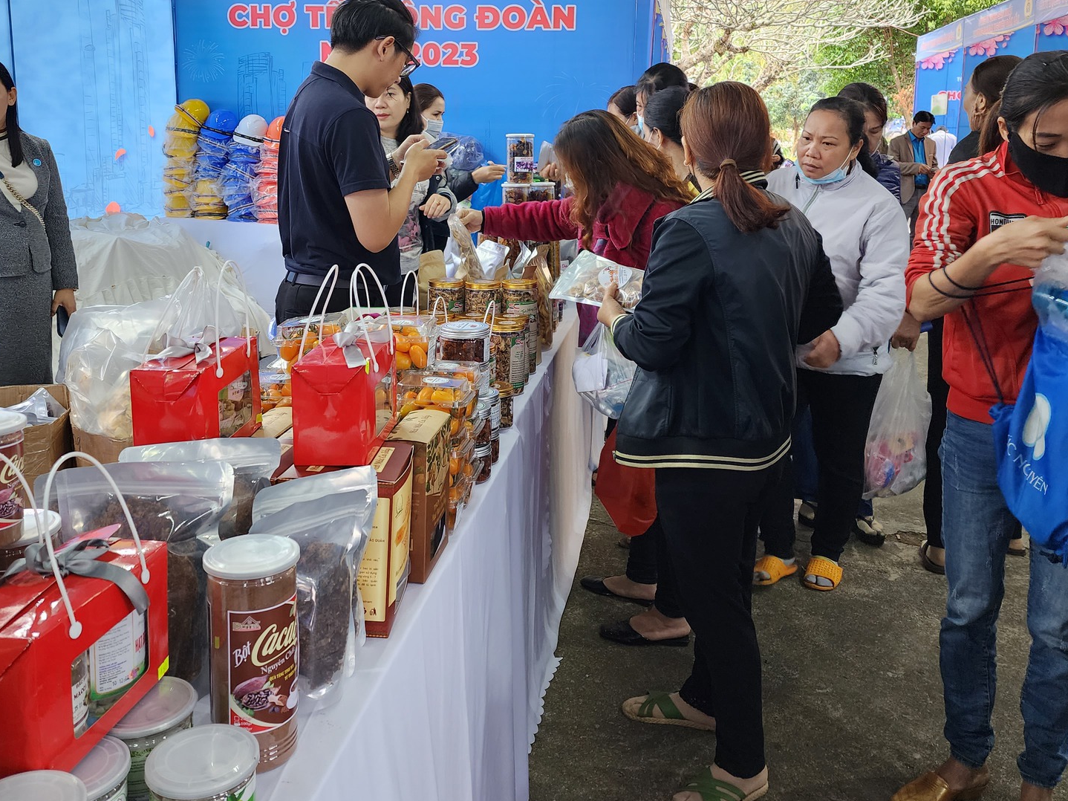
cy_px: 259
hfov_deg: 56.8
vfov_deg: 43.5
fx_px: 987
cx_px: 495
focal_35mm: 32
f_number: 1.8
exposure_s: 1/100
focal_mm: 6.4
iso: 320
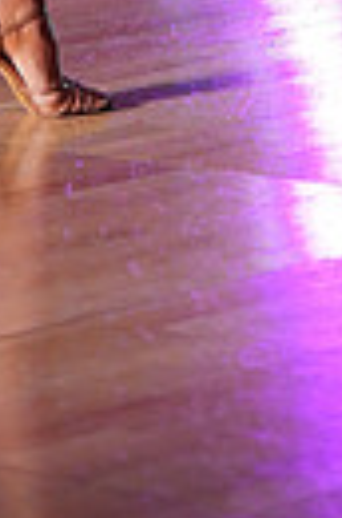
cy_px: -542
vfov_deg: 5.8
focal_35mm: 349
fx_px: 5000
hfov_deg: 3.9
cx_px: 388
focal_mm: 78
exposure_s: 1/800
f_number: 2.8
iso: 2000
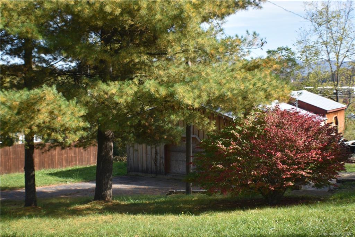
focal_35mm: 72
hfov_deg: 28.1
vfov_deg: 18.9
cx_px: 178
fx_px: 710
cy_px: 118
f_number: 5.3
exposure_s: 1/200
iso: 100
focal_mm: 48
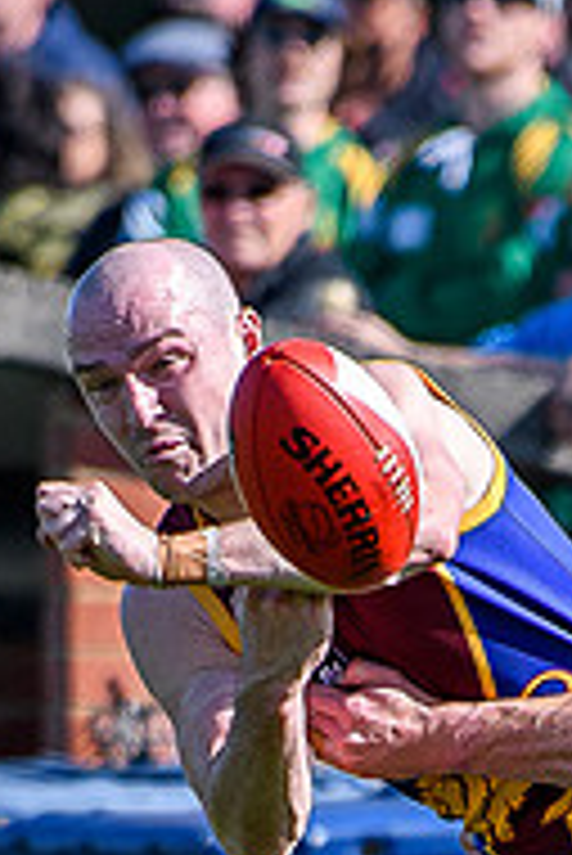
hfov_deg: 0.8
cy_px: 1529
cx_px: 560
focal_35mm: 1830
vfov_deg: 1.1
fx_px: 43532
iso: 250
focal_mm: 200
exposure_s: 1/3200
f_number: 2.8
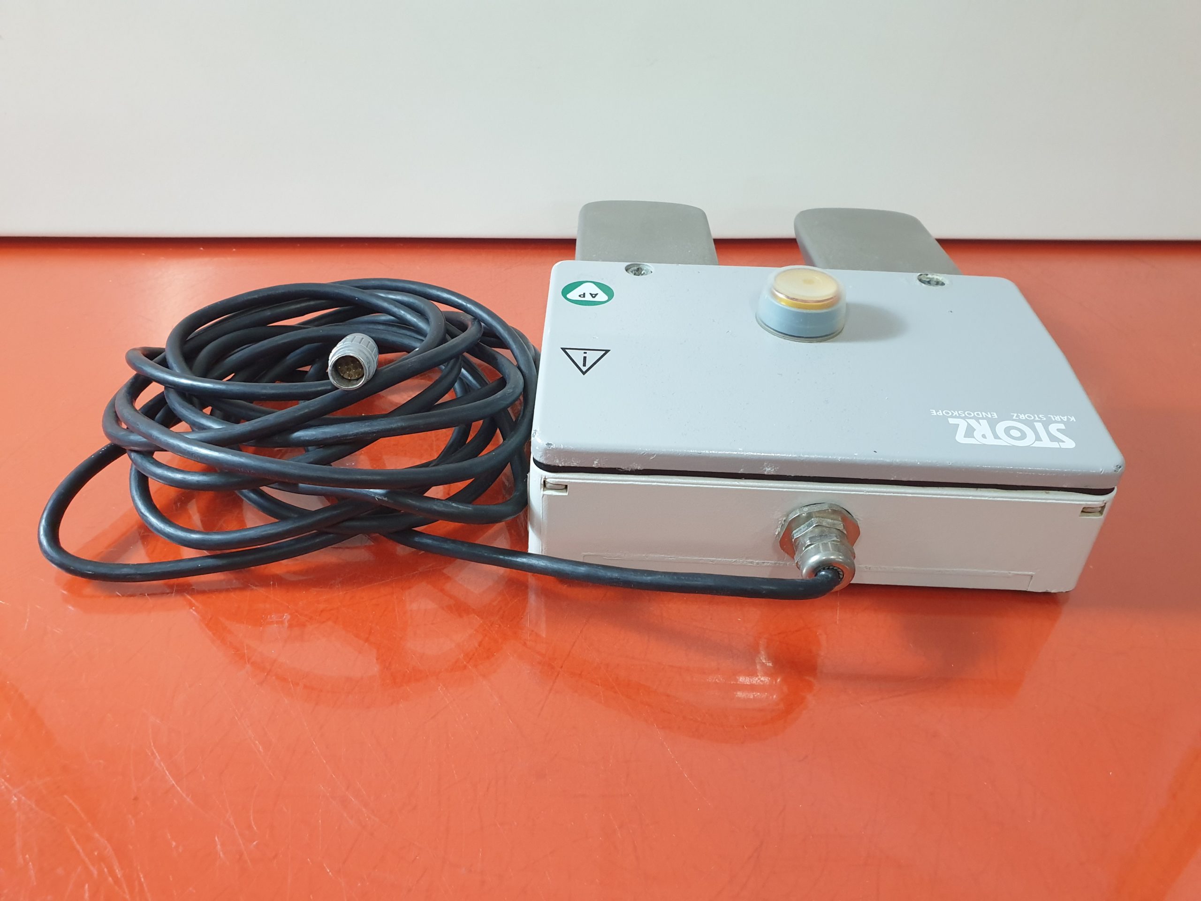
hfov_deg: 67.3
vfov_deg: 53.1
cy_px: 450
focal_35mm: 26
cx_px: 600
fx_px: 902
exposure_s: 1/33
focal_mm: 4.3
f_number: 2.4
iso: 320
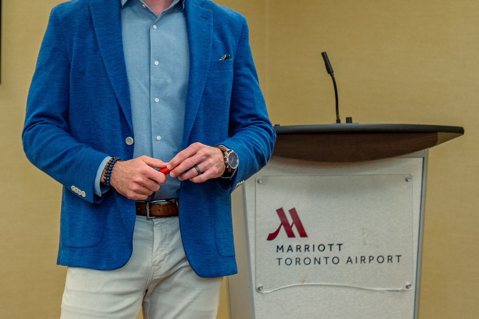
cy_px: 112
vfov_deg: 8.4
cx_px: -31
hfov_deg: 12.3
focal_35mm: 164
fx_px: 2182
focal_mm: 70
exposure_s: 1/160
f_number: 2.8
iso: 640
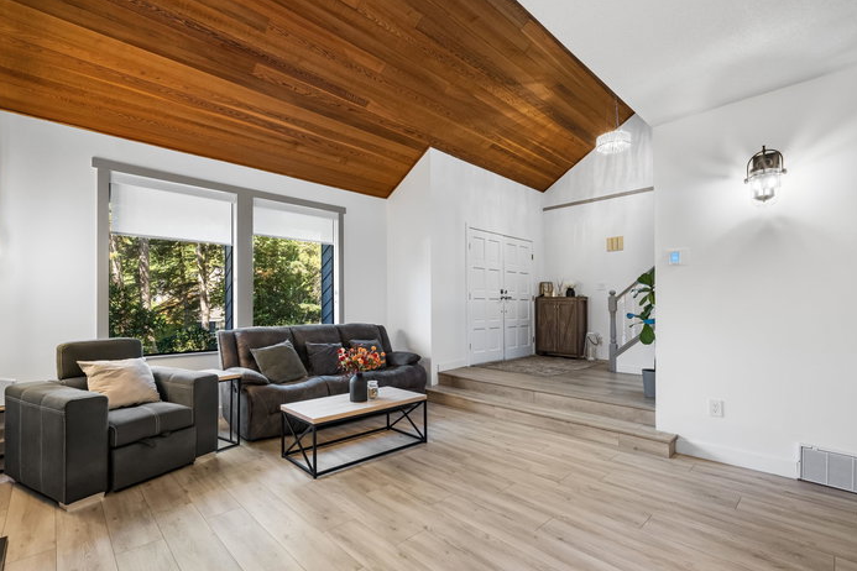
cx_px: 406
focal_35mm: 16
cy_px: 307
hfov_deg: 98.2
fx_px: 371
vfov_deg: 75.1
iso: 250
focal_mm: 9
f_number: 9
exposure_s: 1/1.25
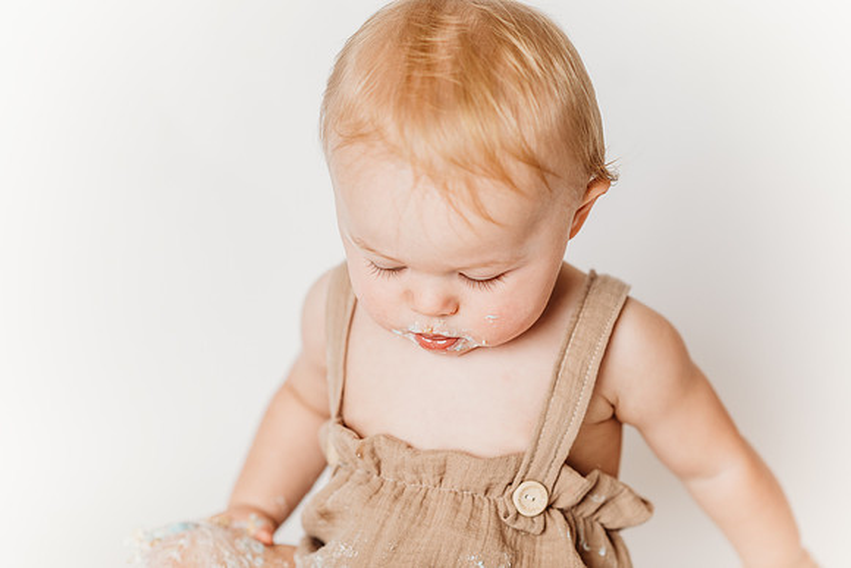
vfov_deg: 16.1
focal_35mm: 85
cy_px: 284
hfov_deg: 23.9
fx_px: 2010
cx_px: 426
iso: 100
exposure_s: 1/200
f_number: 2.8
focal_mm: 85
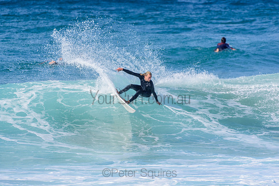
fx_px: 5814
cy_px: 93
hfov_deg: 2.7
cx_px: 140
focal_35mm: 750
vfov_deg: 1.8
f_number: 5.6
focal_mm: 500
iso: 280
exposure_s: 1/2000
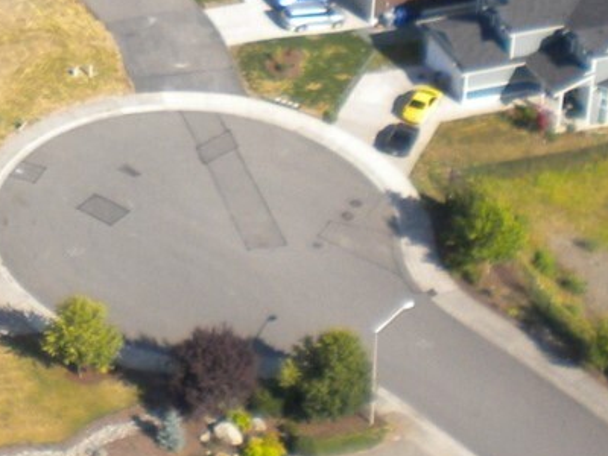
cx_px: -181
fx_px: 2459
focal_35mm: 140
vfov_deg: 10.4
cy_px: -119
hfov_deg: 13.6
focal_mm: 6.3
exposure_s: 1/355
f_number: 4.6
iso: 80
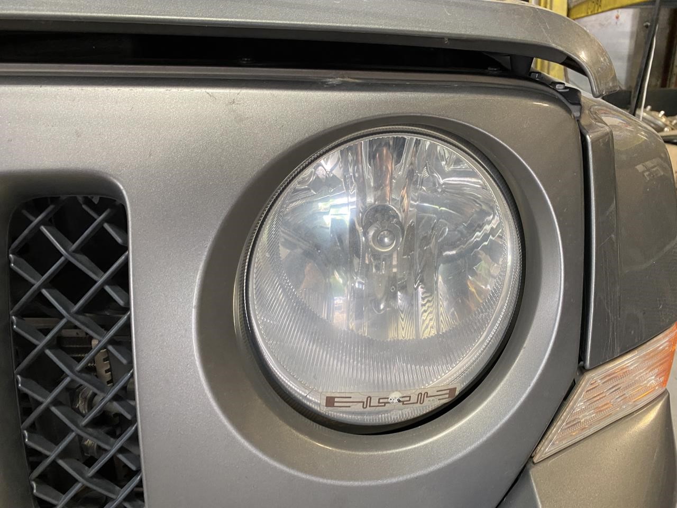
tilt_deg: -21.1
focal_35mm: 26
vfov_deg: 53.1
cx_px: 338
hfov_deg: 67.3
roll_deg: +5.8
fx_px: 508
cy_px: 254
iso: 160
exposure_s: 1/60
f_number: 1.8
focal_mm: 4.25
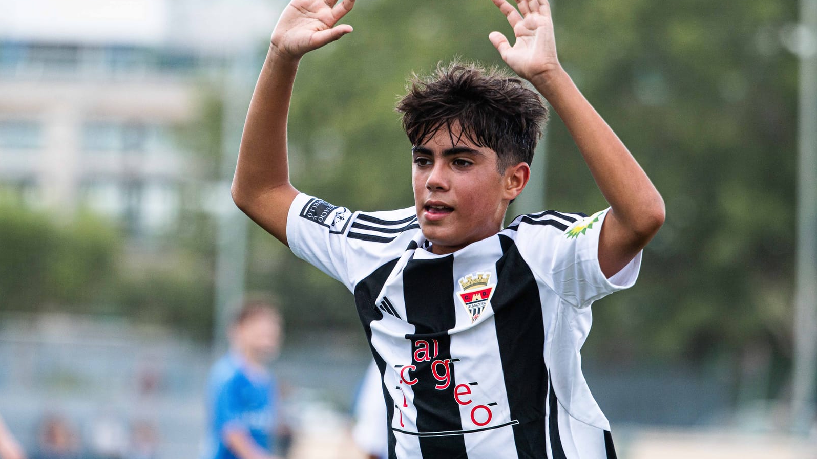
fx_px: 6824
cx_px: 409
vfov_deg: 3.9
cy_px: 199
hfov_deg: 6.9
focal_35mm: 315
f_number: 5.6
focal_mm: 300
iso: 640
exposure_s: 1/1600
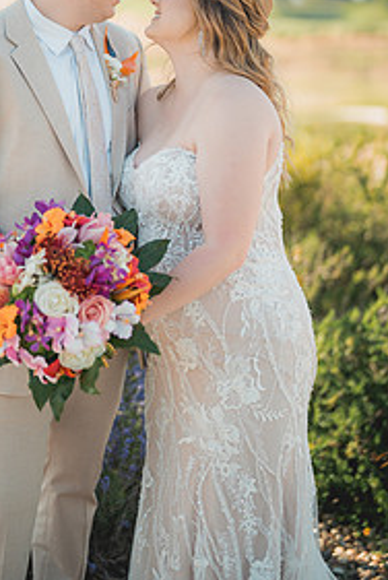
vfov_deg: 25.0
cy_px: 124
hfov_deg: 17.0
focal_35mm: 80
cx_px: 105
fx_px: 1290
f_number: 1.2
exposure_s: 1/1600
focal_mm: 50
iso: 50
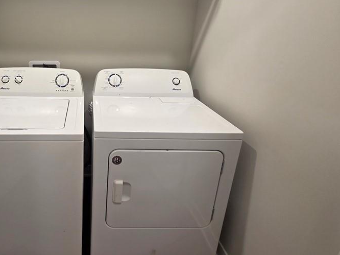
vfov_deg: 63.9
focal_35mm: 20
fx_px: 196
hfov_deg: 77.2
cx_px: 96
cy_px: 81
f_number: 2.2
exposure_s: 1/60
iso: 160
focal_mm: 2.2
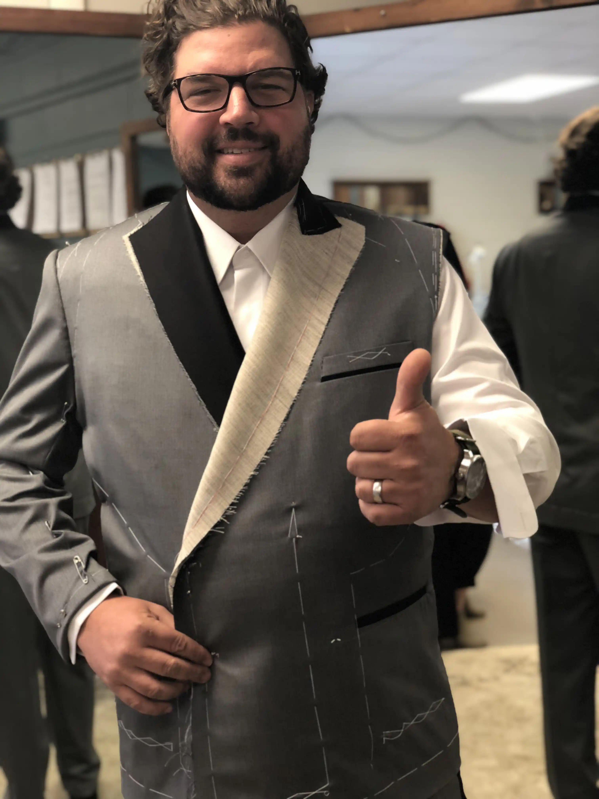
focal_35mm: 52
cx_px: 300
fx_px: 1200
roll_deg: +1.3
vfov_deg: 36.8
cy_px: 400
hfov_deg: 28.0
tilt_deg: -9.0
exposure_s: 1/33
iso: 100
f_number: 2.4
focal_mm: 6
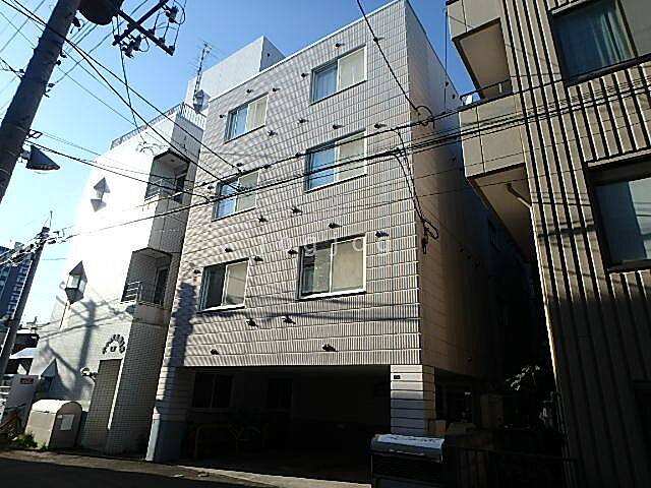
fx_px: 395
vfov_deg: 63.4
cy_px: 244
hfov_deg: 79.0
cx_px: 326
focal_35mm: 21
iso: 125
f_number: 3.5
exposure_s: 1/800
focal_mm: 3.7
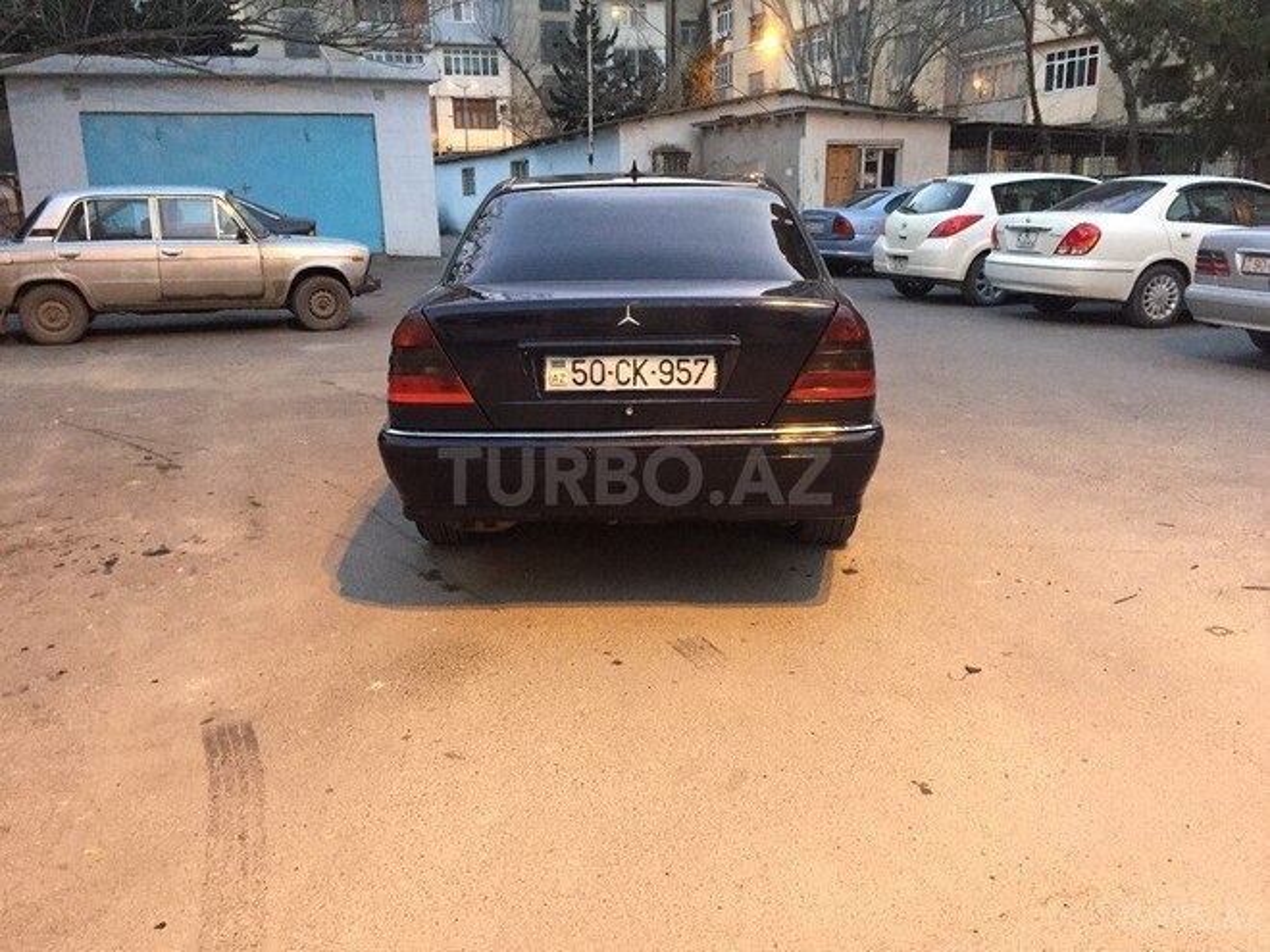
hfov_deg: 61.7
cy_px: 476
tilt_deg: -15.3
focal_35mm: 29
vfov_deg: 48.2
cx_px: 635
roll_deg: +0.6
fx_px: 1064
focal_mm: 4.15
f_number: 2.2
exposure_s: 1/25
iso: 250
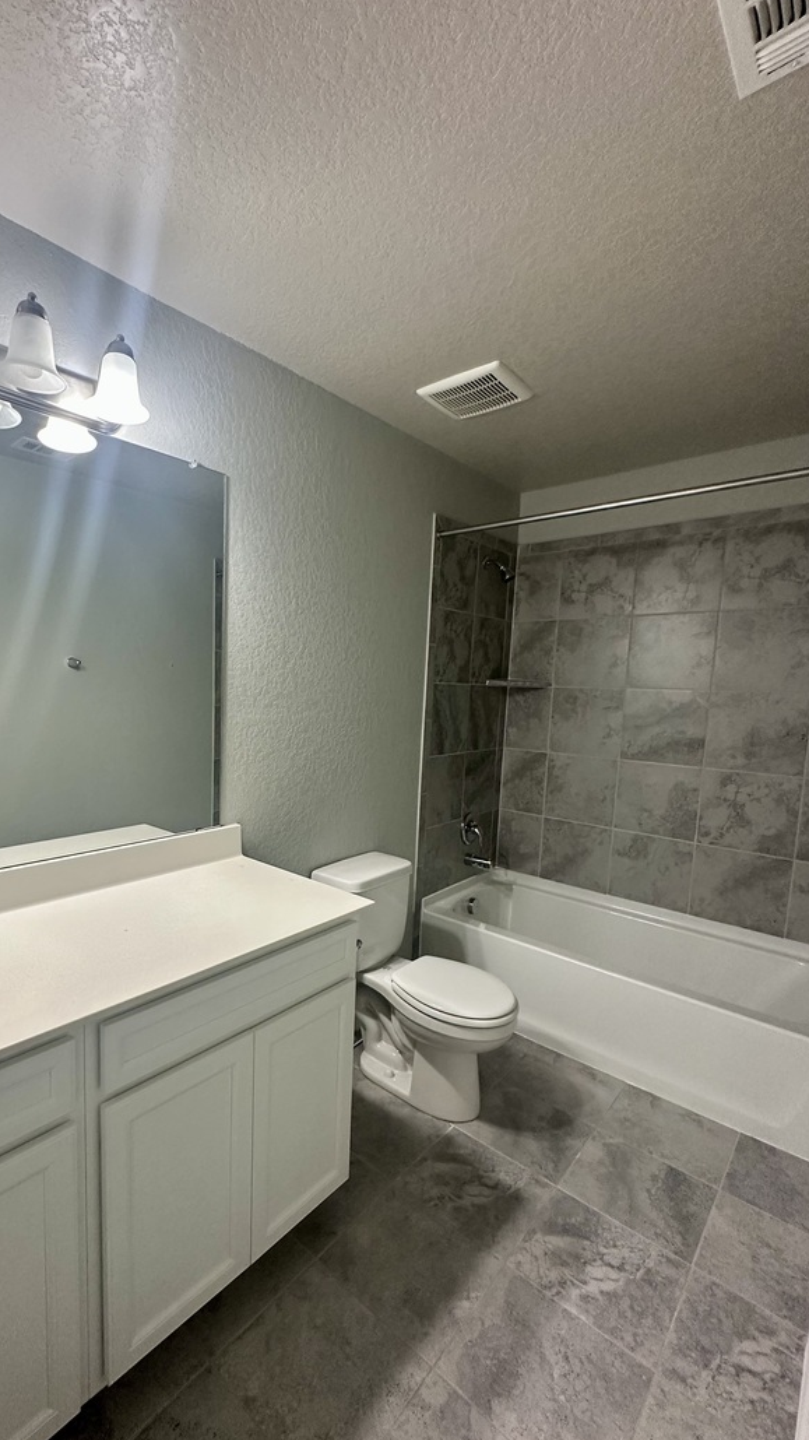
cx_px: 285
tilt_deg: -6.7
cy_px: 751
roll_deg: -1.2
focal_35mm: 16
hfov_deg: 65.7
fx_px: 610
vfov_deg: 99.3
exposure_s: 1/120
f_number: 2.2
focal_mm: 2.22
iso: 250
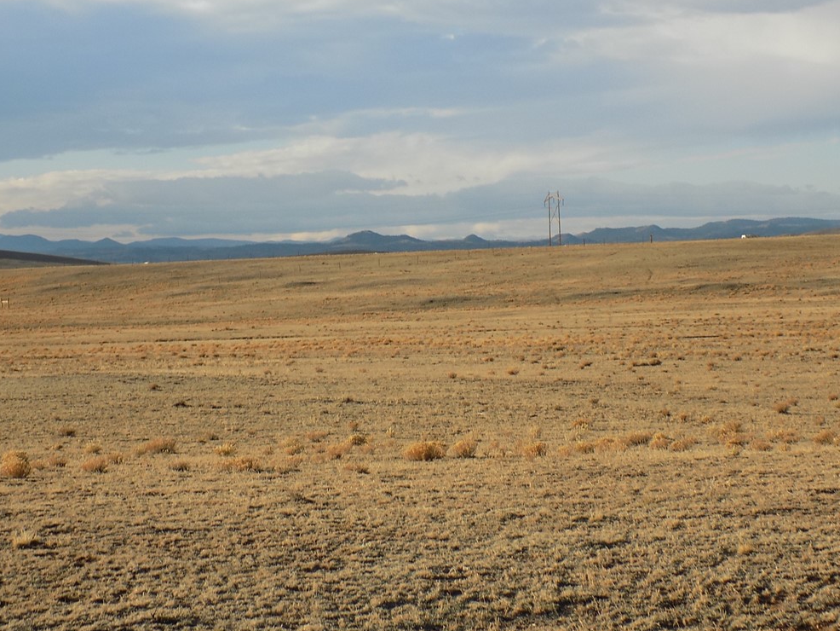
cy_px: 310
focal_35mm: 81
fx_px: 1966
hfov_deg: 24.1
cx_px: 418
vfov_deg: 18.2
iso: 80
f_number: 4.3
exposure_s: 1/500
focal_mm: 13.9
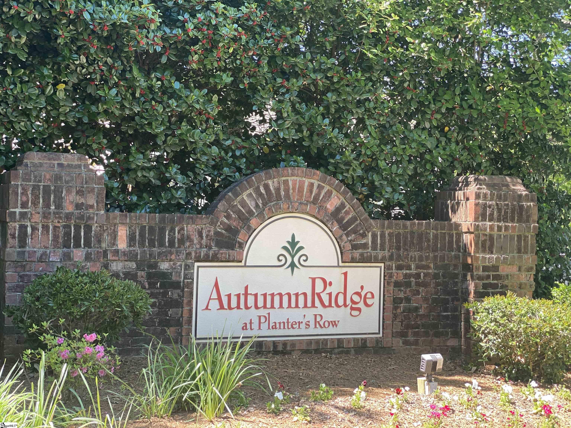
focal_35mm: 52
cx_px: 286
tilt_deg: +0.1
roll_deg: -2.2
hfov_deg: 36.8
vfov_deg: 28.0
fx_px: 858
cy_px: 214
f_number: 2
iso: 40
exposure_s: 1/122
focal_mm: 6
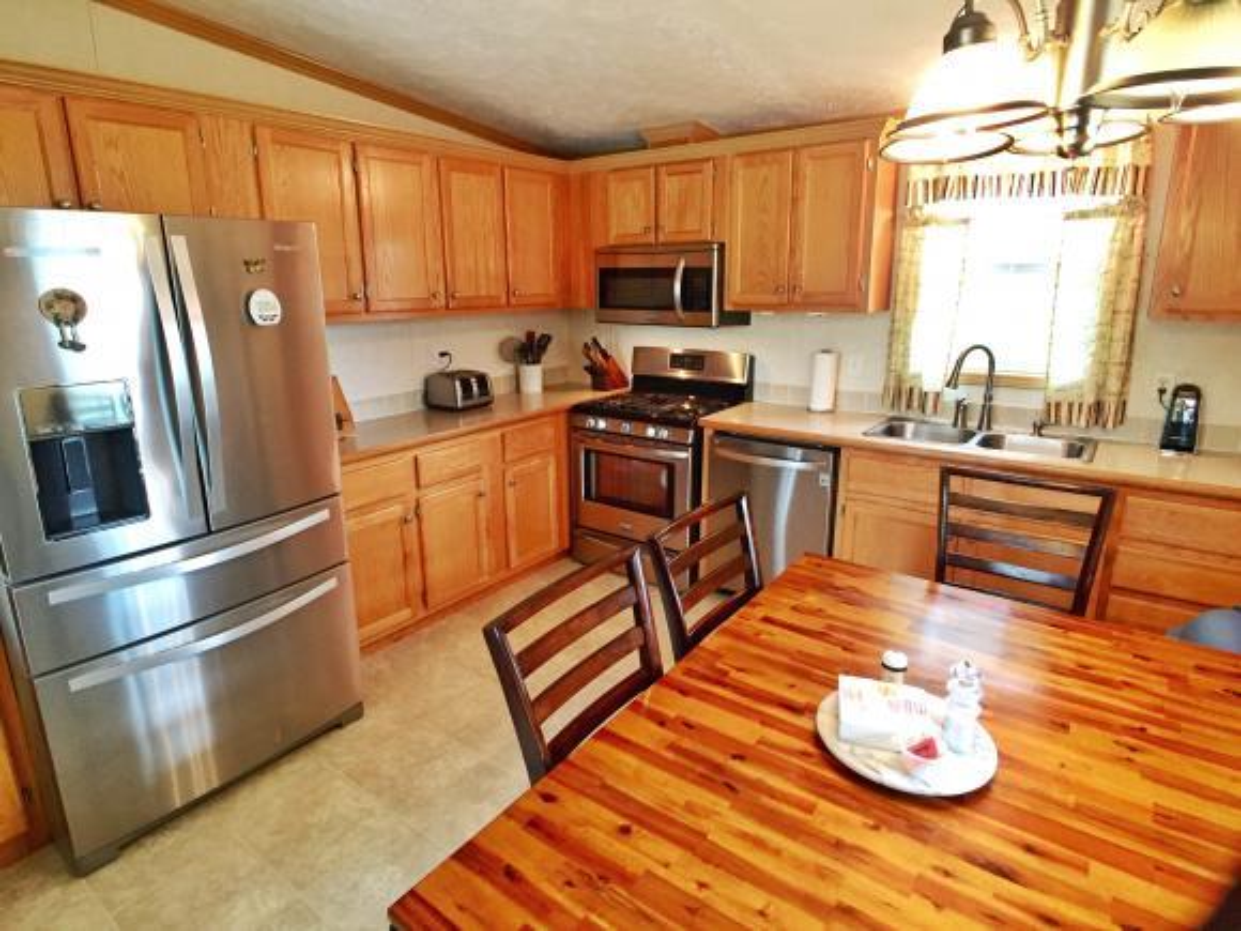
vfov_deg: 48.2
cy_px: 466
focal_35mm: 29
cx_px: 620
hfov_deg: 61.7
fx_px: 1040
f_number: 2.2
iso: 160
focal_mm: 4.15
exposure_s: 1/30
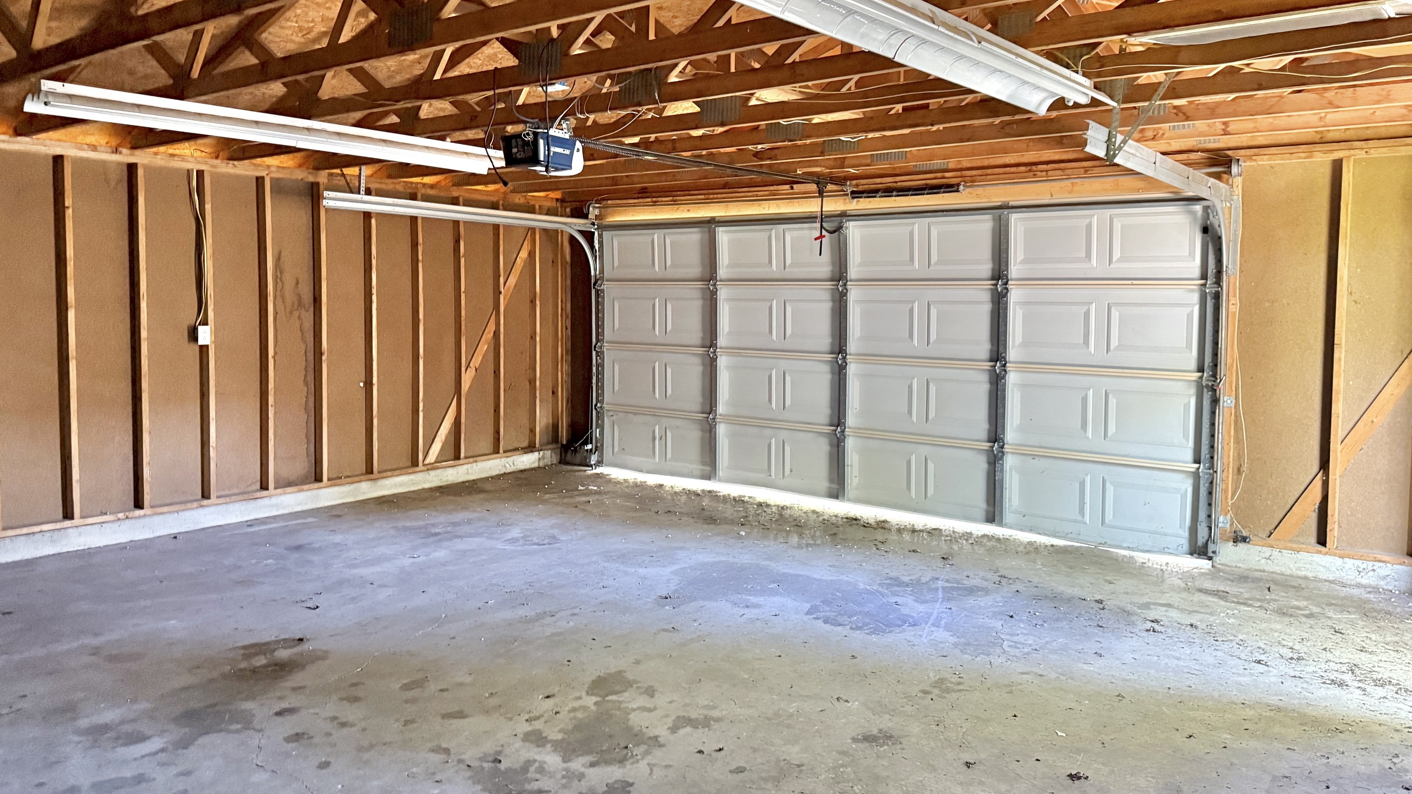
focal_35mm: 27
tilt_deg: -2.0
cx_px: 711
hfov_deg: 69.9
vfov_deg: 42.8
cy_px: 352
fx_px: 1011
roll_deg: +0.7
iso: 800
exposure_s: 1/47
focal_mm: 6.76
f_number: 1.78
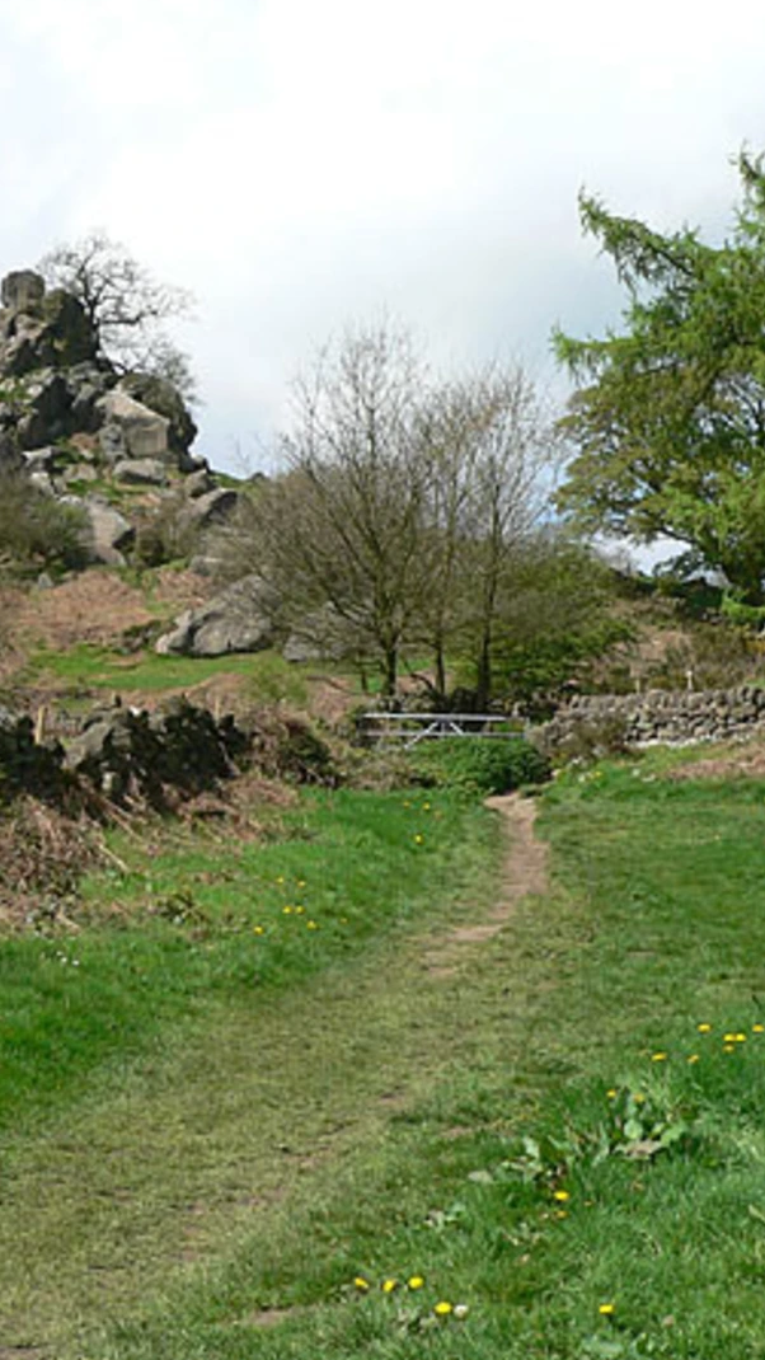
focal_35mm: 66
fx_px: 2380
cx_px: 295
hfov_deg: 18.2
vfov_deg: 31.9
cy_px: 677
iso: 80
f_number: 4
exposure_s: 1/500
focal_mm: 7.4
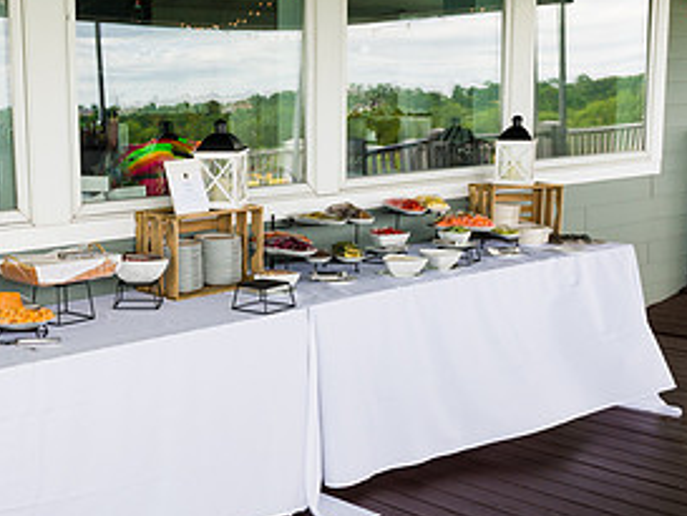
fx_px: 1052
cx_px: 81
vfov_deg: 27.5
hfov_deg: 34.3
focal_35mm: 53
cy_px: 267
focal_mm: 26
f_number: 8
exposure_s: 1/200
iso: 200
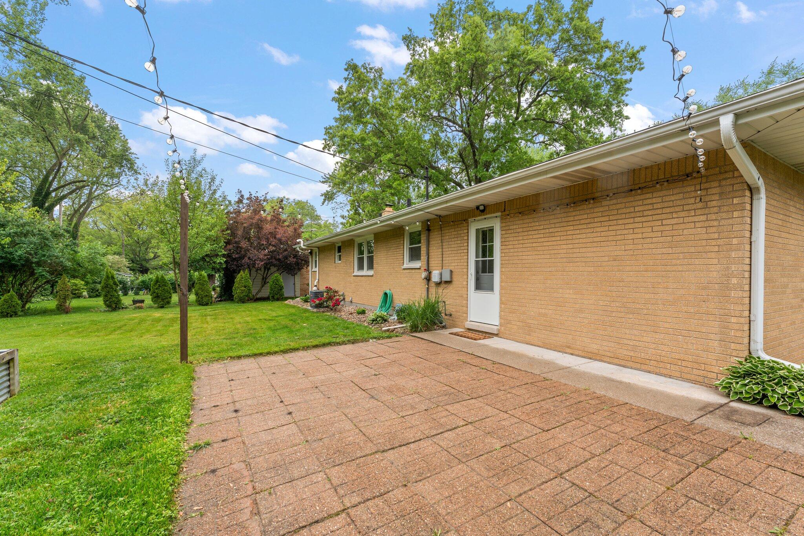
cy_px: 268
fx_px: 313
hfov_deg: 104.3
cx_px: 402
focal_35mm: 14
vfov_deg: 81.2
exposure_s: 1/40
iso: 400
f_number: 8
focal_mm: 14
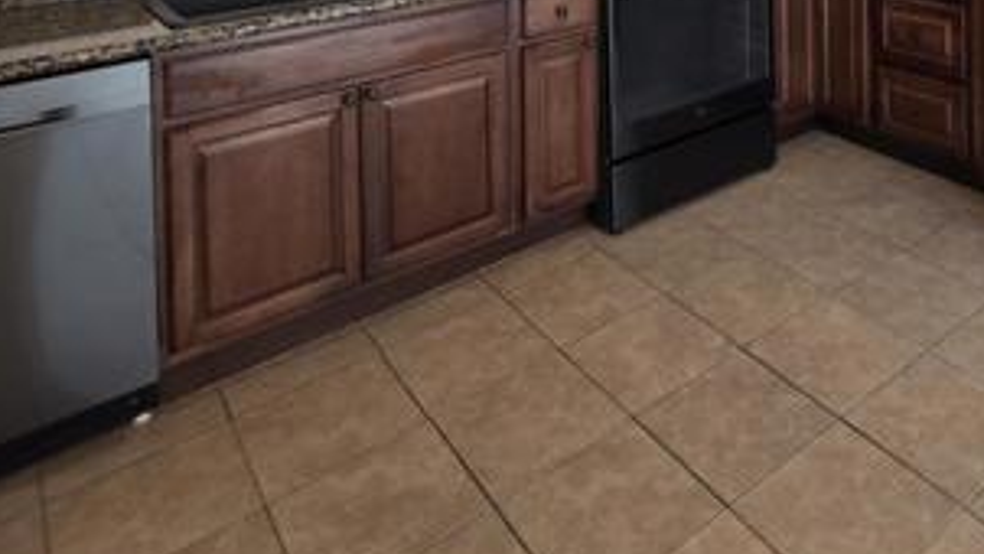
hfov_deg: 60.0
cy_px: -182
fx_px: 783
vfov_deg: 30.1
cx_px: 762
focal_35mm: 30
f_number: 1.9
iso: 200
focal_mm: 2.2
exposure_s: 1/120
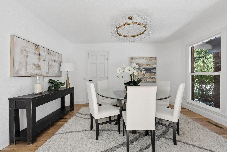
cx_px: 114
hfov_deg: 96.7
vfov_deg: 73.8
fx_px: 101
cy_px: 76
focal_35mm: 16
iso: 800
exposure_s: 1/40
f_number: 8
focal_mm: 16
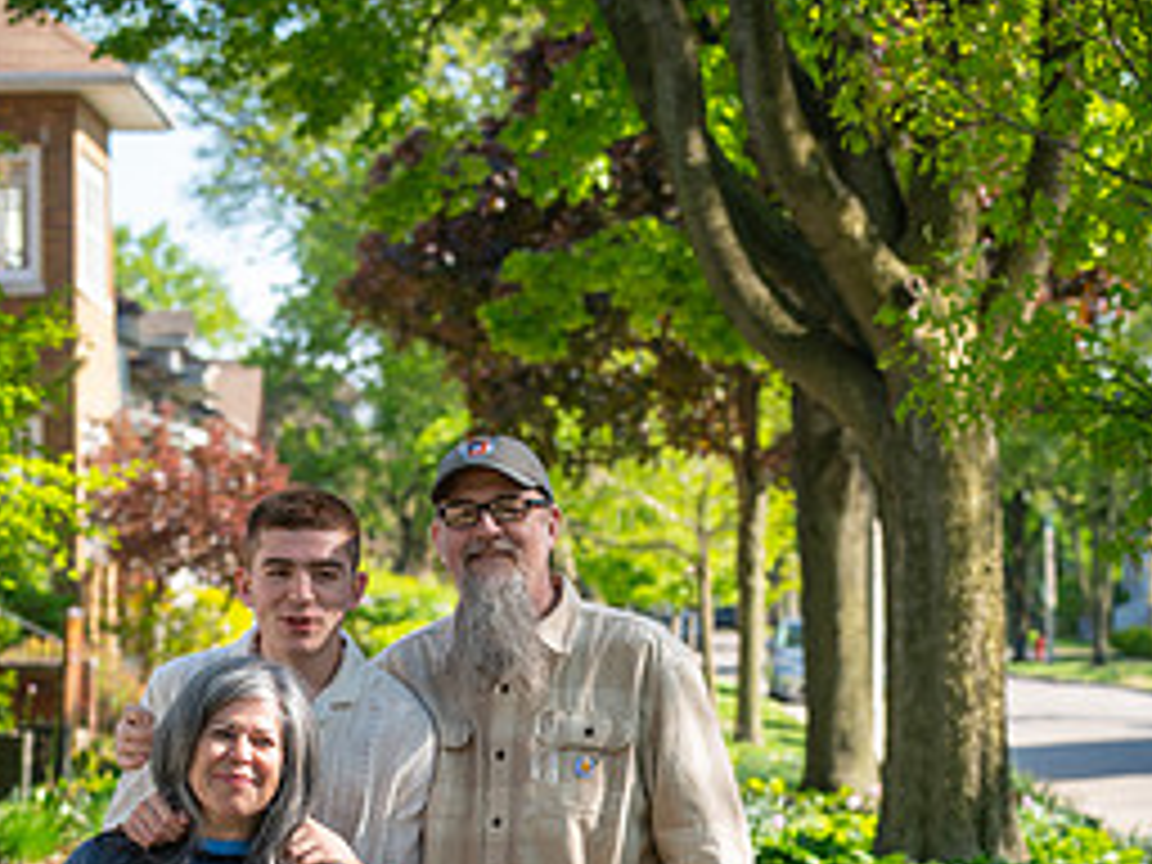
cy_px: 1004
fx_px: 4493
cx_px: 502
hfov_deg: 14.6
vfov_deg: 10.8
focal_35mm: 135
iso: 250
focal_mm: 80
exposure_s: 1/400
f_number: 4
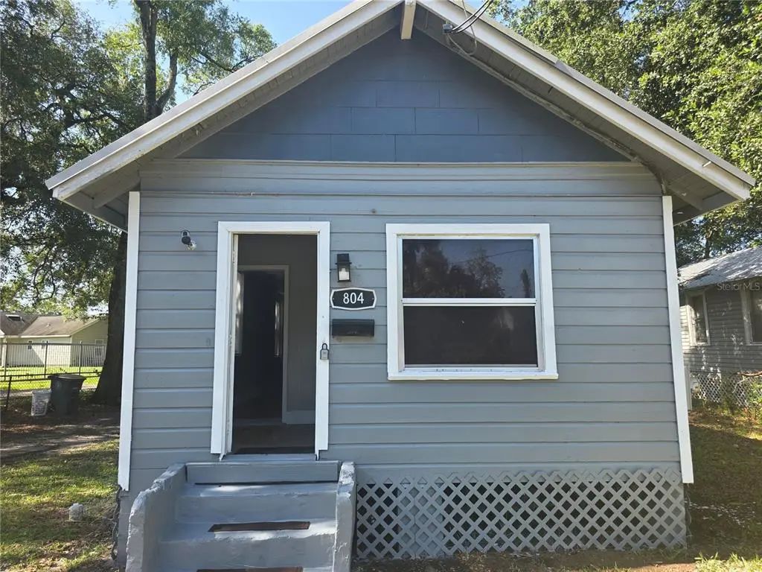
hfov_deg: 73.9
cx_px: 381
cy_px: 286
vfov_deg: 58.9
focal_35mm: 23
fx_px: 506
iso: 32
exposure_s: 1/359
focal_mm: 6.3
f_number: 1.7
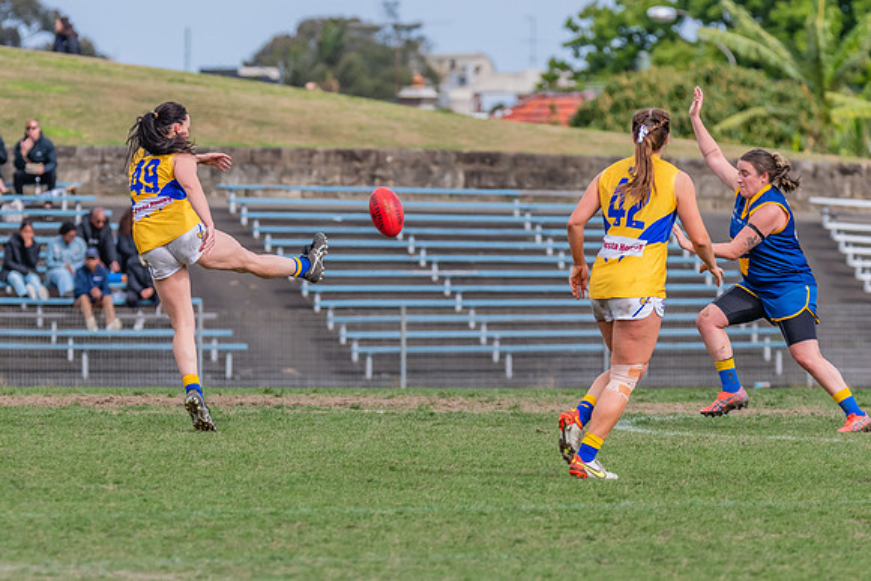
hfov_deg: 4.0
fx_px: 12398
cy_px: 271
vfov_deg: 2.7
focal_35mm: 512
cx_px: 290
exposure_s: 1/1600
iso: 800
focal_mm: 320
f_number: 8
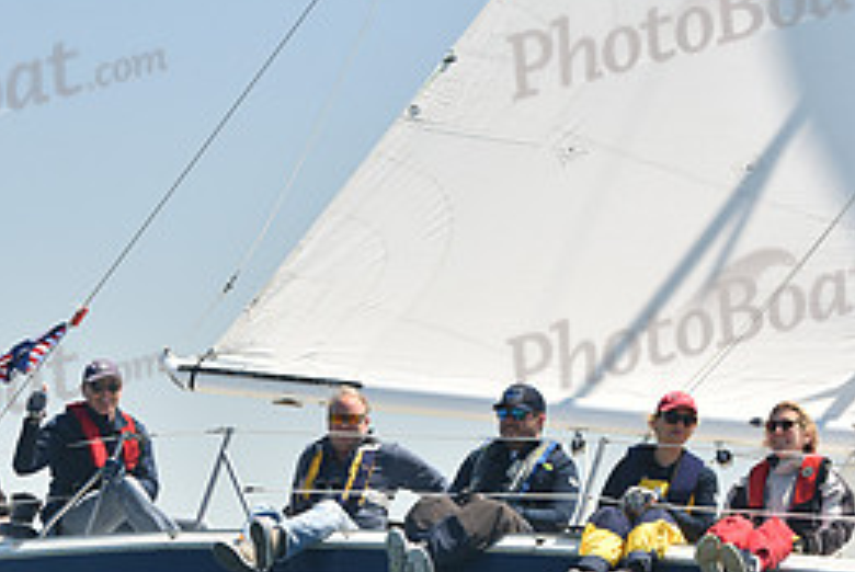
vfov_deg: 6.2
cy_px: 534
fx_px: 5302
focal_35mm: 223
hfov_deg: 9.2
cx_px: 339
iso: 250
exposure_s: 1/800
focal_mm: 100
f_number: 3.5
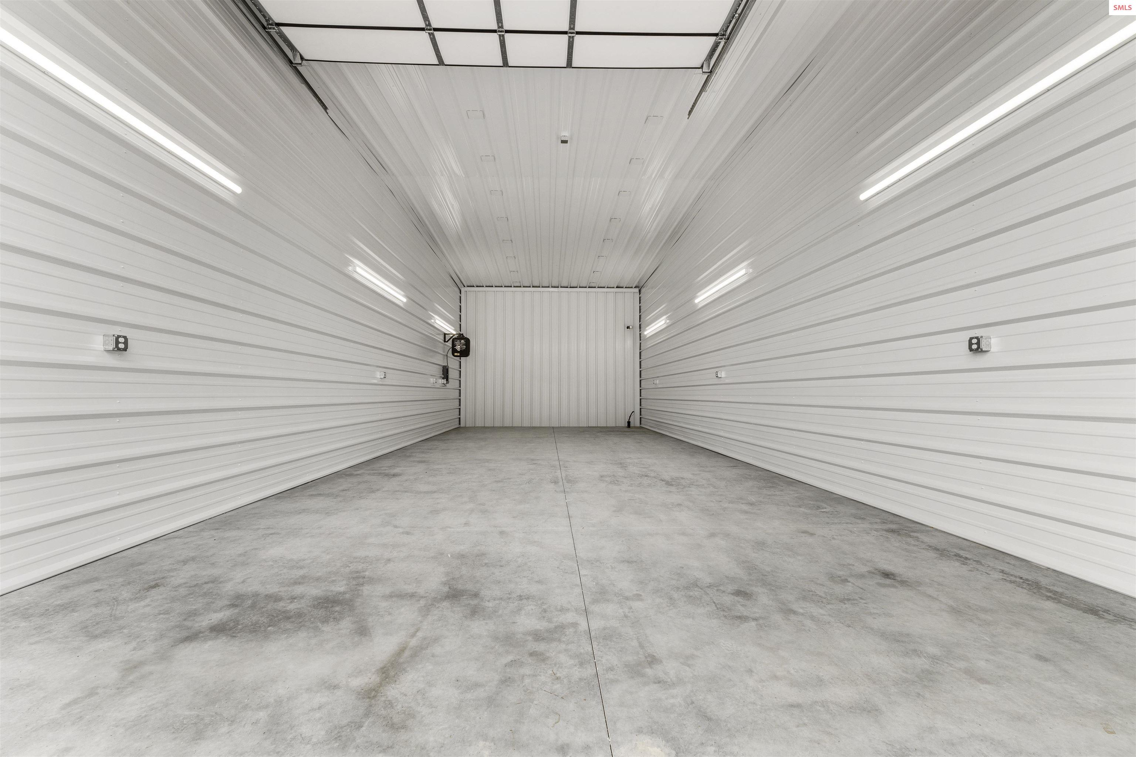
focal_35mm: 15
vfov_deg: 77.3
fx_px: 473
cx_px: 568
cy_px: 378
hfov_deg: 100.4
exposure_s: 1/13
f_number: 8
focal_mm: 10
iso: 160
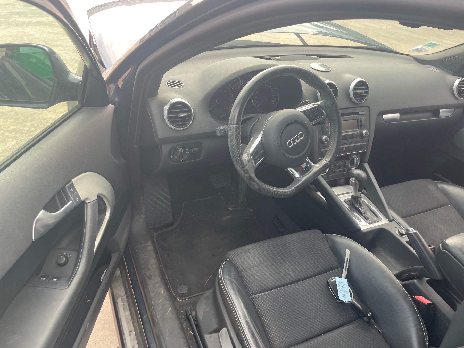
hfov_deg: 67.3
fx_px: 349
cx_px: 232
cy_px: 174
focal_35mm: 26
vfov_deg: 53.1
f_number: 1.6
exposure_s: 1/139
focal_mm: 4.2
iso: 32
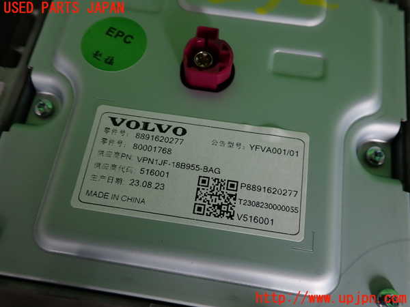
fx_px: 355
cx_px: 205
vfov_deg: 46.8
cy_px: 154
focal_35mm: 30
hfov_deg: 60.0
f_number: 2.3
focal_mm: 5.4
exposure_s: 1/60
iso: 125
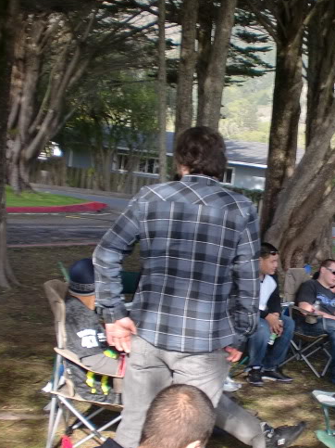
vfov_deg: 33.1
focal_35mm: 58
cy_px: 272
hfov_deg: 23.7
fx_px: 749
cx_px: 362
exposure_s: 1/200
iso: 64
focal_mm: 6.3
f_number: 3.1
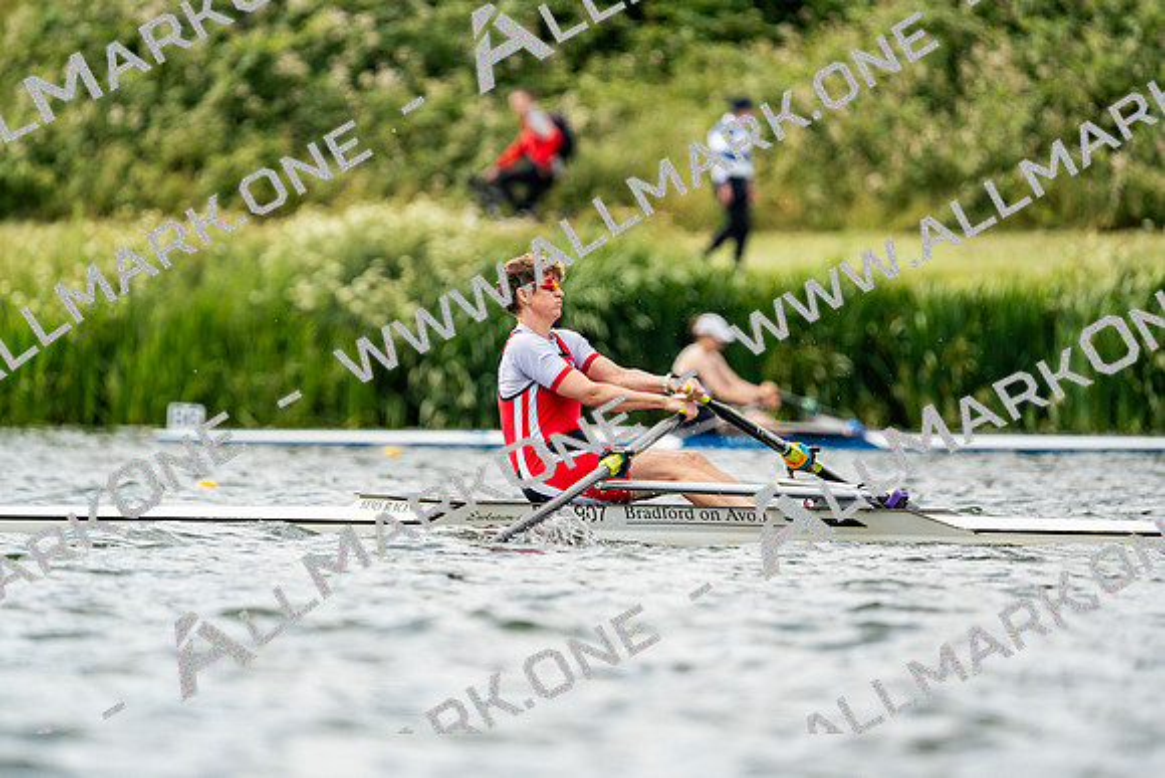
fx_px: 15828
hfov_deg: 4.2
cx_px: 582
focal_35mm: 489
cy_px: 389
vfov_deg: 2.8
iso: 400
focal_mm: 489
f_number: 6.3
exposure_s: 1/2000
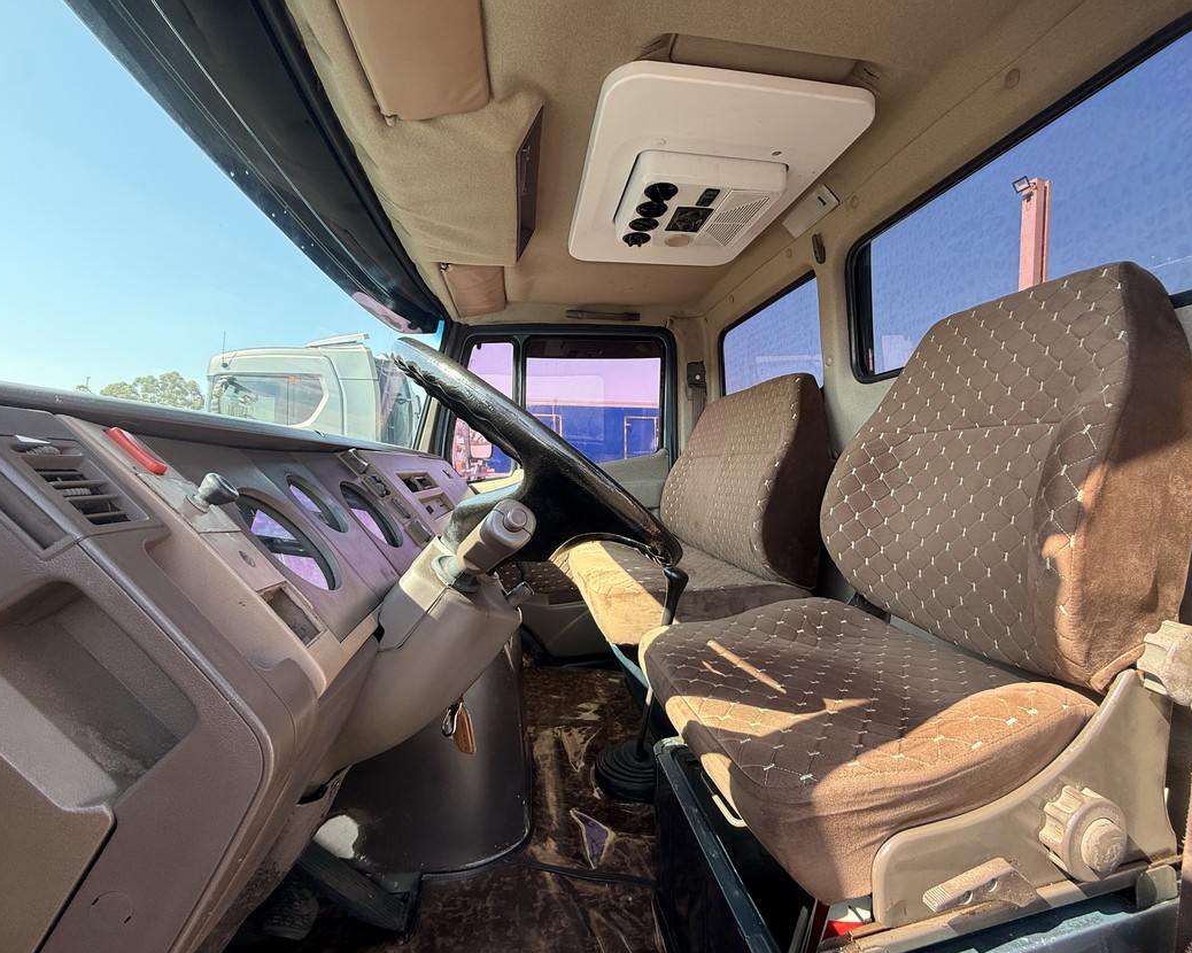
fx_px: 529
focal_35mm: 15
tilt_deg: -0.4
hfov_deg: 96.6
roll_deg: -1.7
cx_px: 644
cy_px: 471
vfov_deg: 84.0
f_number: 2.2
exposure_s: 1/159
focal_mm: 2.22
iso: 64
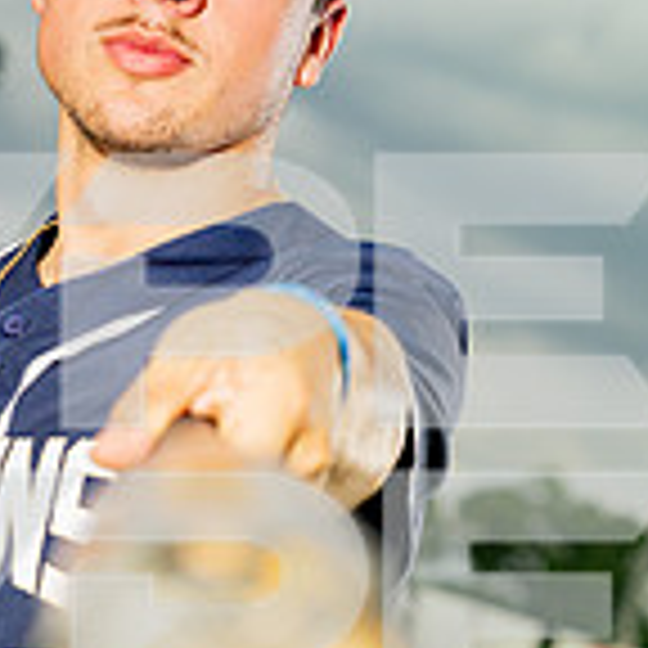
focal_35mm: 165
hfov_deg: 10.5
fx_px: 3495
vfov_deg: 10.5
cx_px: 18
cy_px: 612
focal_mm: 62
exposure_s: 1/250
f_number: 4.5
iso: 400
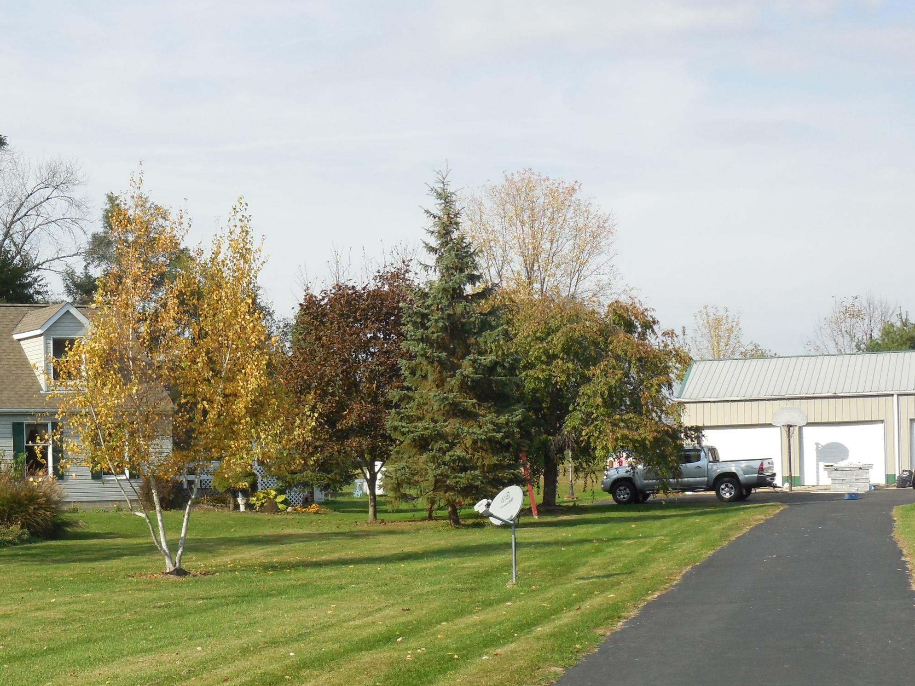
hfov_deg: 24.2
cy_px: 487
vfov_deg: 18.4
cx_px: 232
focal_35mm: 80
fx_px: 2115
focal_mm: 9.4
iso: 125
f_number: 4
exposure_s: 1/800
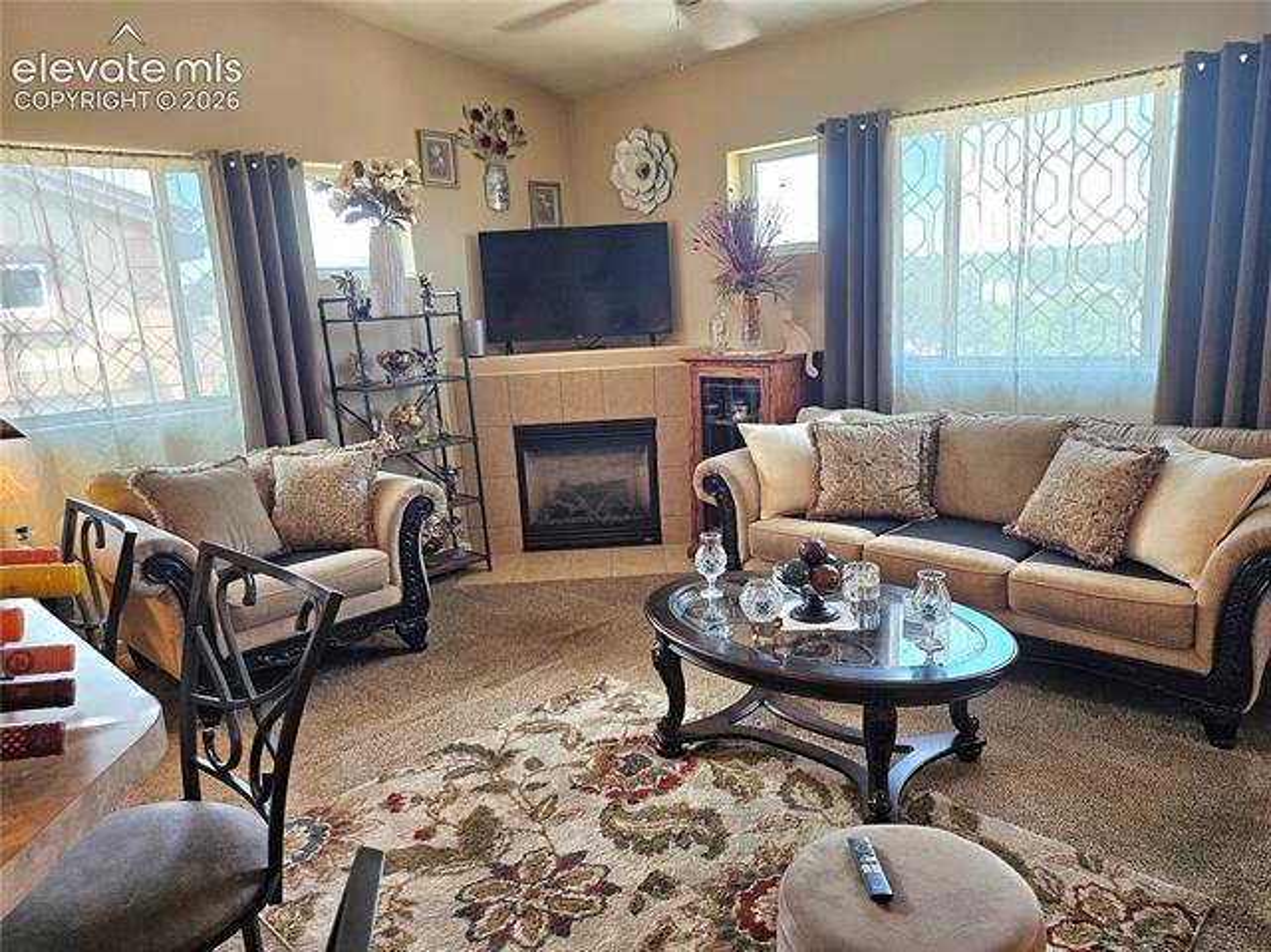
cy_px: 476
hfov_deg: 71.6
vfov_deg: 56.8
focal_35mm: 24
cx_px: 636
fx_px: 881
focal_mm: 5
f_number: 1.8
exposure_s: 1/120
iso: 250
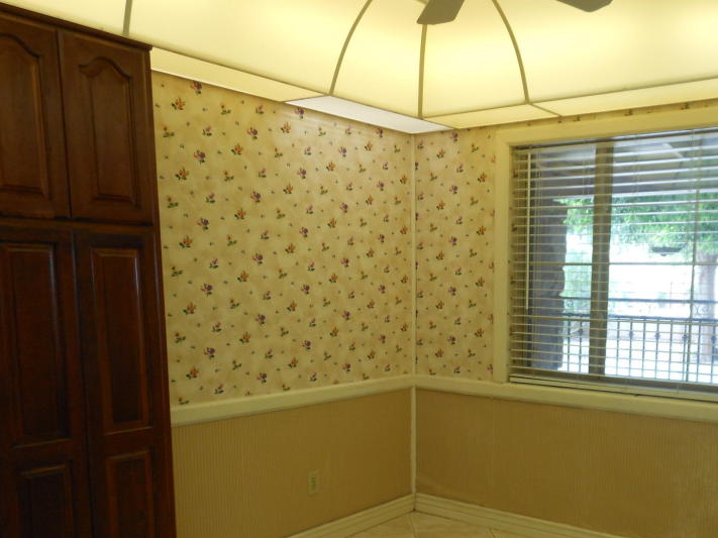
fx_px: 747
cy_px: 363
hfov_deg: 50.2
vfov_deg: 39.1
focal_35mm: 36
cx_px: 493
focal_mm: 4.5
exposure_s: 1/30
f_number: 3.2
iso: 160
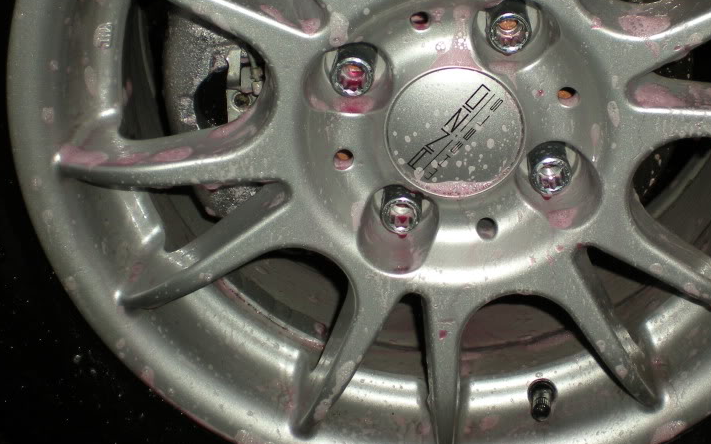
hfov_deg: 34.9
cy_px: 130
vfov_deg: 22.2
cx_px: 453
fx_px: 1124
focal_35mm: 58
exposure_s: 1/60
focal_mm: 6.3
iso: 64
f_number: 3.1
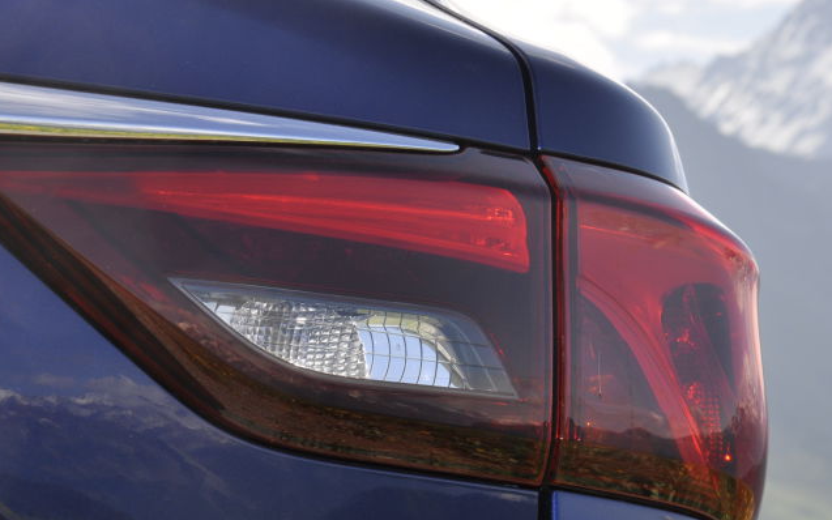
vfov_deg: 8.1
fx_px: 3673
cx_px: 596
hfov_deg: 12.9
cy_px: 349
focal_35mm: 162
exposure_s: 1/200
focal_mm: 66
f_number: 14
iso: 200
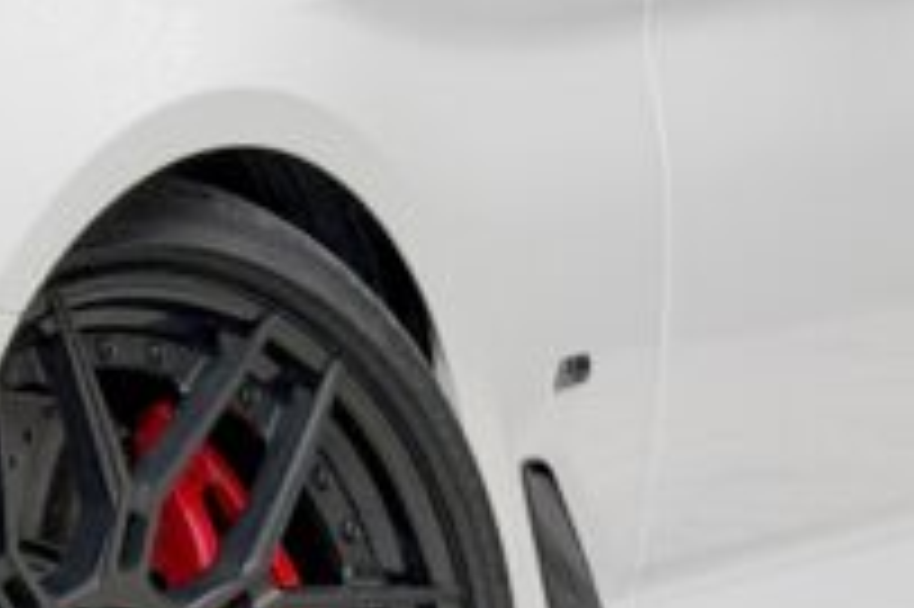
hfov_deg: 7.7
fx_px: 6672
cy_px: 239
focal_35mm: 263
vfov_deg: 5.2
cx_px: -421
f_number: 1.8
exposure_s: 1/1250
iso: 80
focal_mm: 6.76
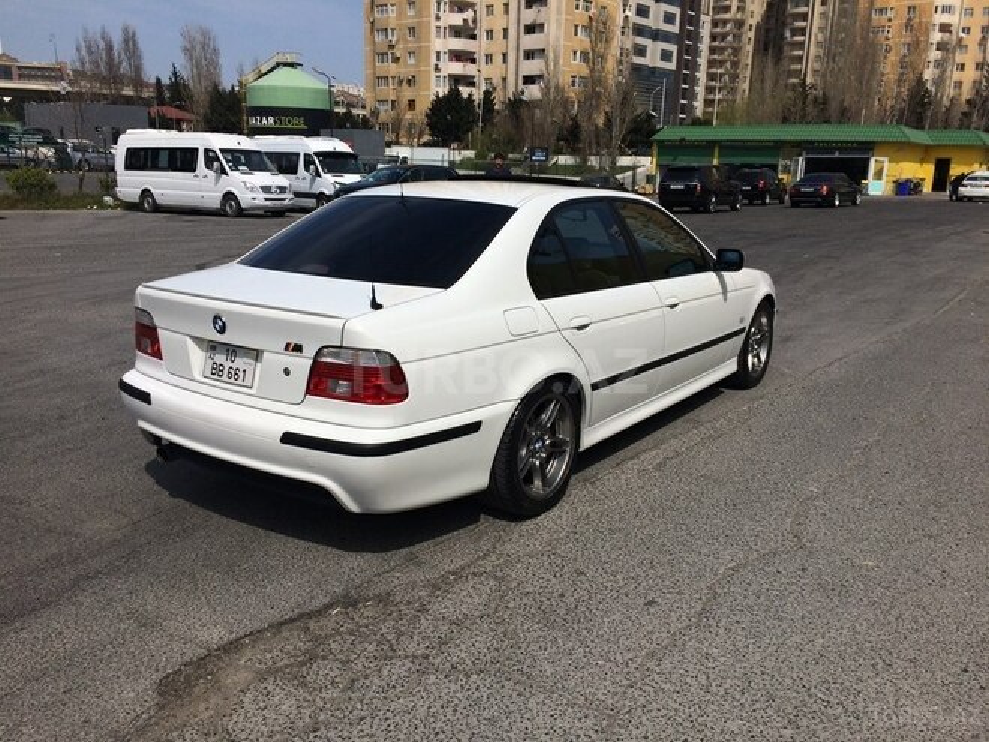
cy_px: 371
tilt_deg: -14.4
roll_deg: -1.2
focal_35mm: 29
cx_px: 494
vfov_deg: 48.2
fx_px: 829
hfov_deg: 61.7
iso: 32
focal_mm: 4.15
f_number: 2.2
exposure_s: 1/4566
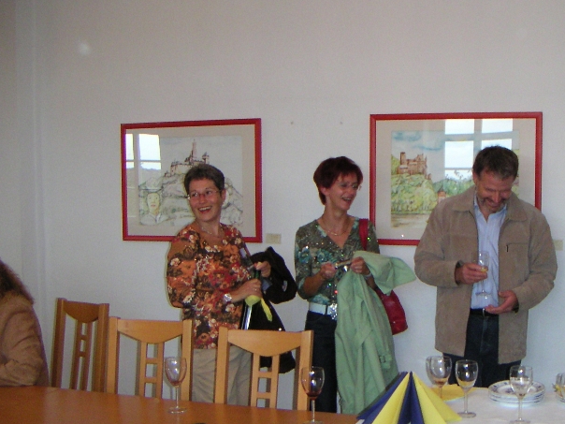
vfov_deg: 29.6
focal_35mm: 49
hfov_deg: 38.6
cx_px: 361
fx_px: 800
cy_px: 251
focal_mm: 4.8
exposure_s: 1/45
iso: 200
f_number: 2.8
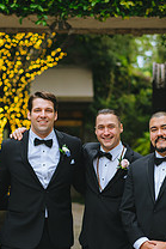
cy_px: 184
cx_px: 56
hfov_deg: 7.5
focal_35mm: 184
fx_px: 1270
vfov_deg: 11.1
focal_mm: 85
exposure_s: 1/800
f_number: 2.8
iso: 400
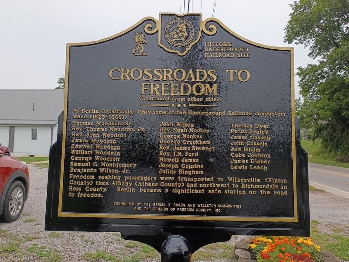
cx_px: 174
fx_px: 292
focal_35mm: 29
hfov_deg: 61.7
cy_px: 131
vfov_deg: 48.2
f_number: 1.8
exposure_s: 1/506
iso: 100
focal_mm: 4.27
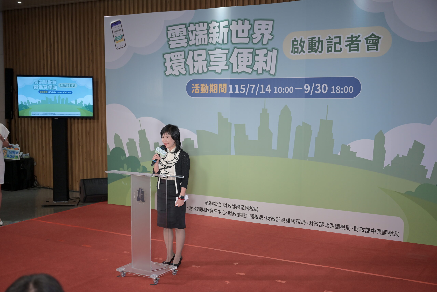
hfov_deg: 43.6
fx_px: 546
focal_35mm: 45
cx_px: 218
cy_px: 146
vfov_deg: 29.9
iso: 1250
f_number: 4
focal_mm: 45
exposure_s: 1/200
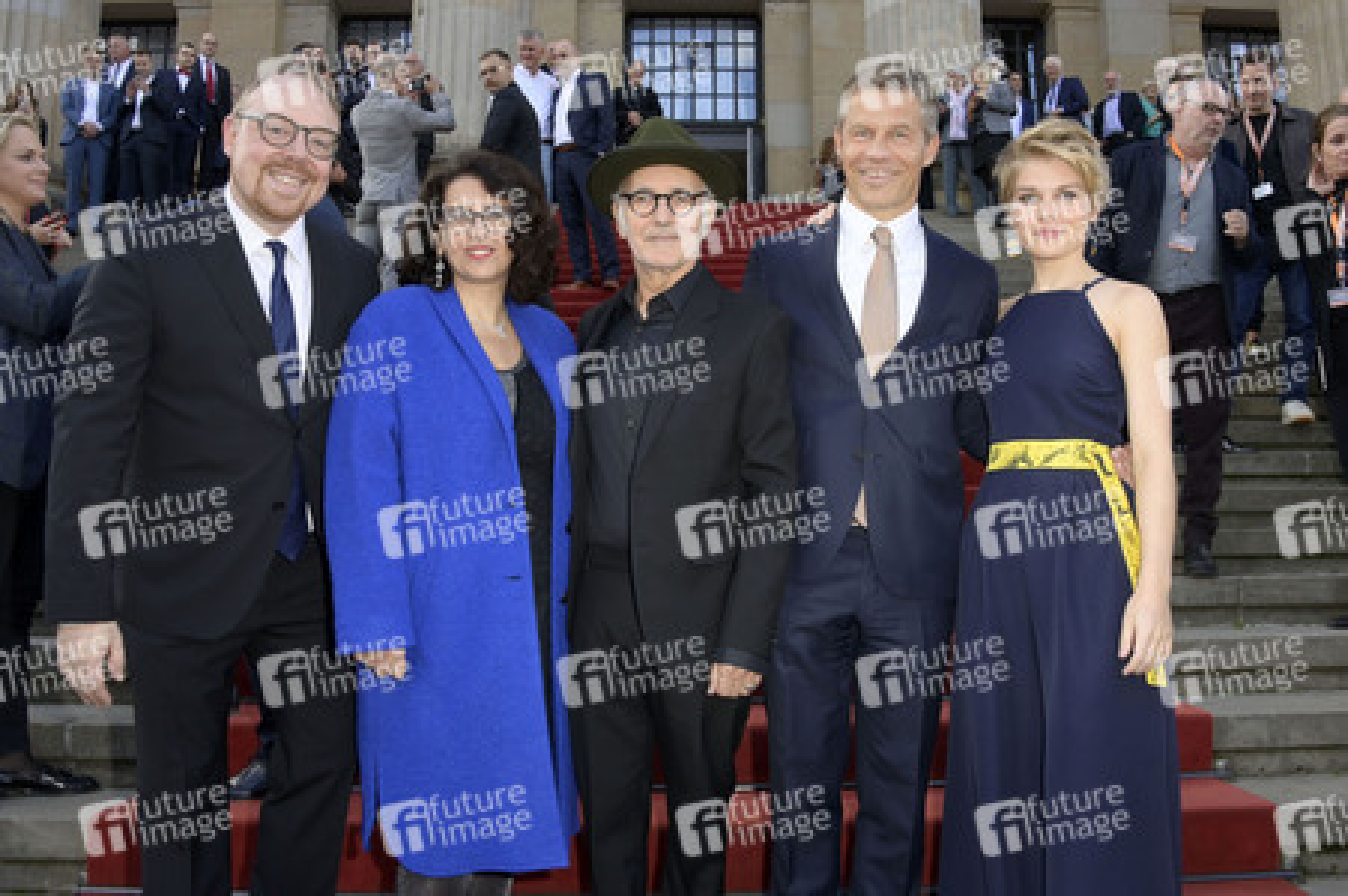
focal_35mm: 28
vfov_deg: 46.3
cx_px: 674
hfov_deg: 65.5
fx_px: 1048
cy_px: 448
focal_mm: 28
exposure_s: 1/100
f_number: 9
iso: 400
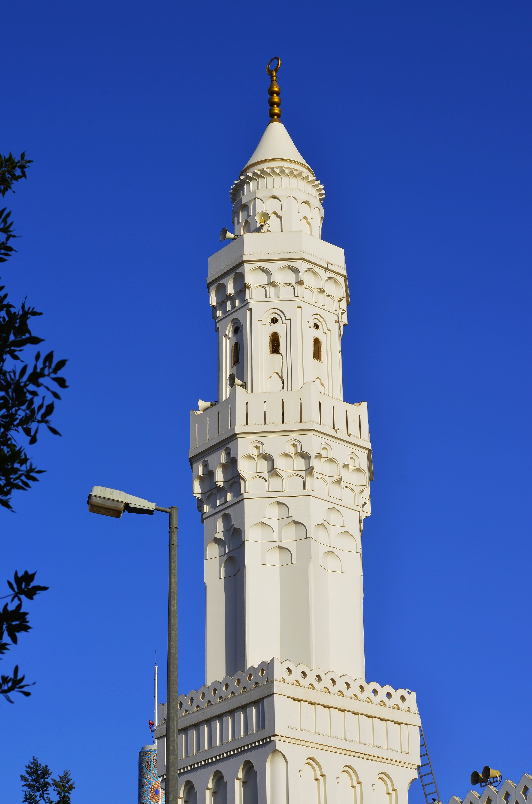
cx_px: 266
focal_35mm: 82
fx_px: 1837
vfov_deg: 24.7
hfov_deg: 16.5
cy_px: 402
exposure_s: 1/320
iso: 100
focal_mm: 55
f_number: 9
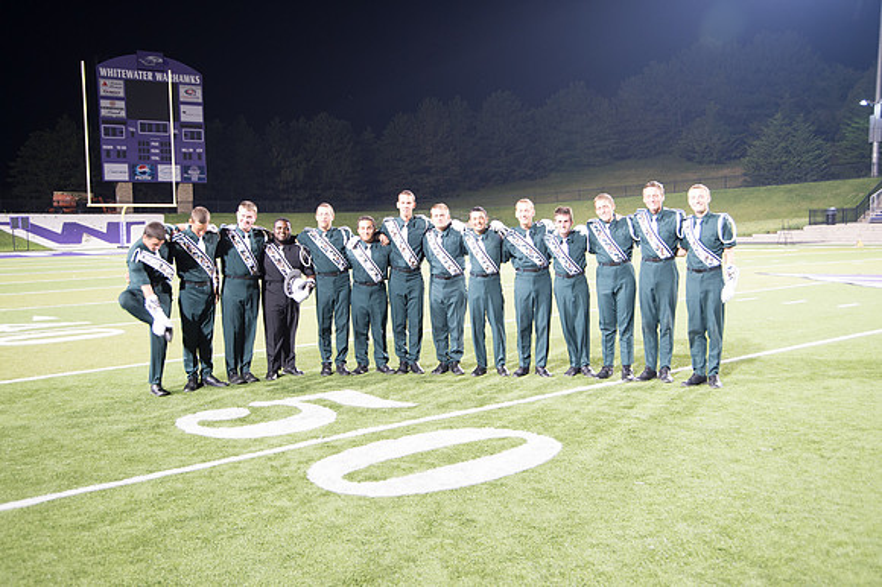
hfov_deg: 54.5
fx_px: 857
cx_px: 441
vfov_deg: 37.8
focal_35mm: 35
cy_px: 294
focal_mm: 35
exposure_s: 1/13
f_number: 5
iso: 1000
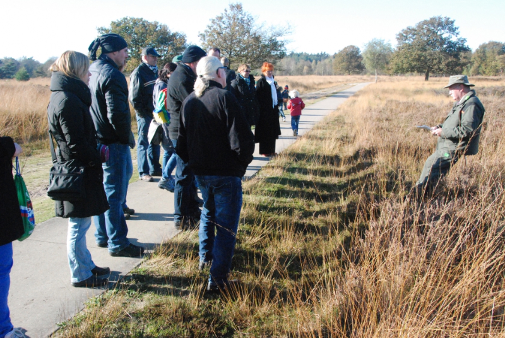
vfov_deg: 40.1
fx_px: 464
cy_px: 169
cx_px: 252
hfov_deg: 57.2
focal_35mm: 33
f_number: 13
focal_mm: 22
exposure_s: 1/640
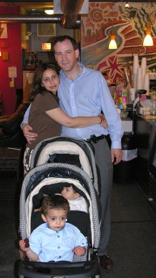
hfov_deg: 23.4
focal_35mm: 51
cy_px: 139
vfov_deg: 40.6
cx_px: 64
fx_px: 376
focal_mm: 11.8
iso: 400
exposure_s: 1/60.1
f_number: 3
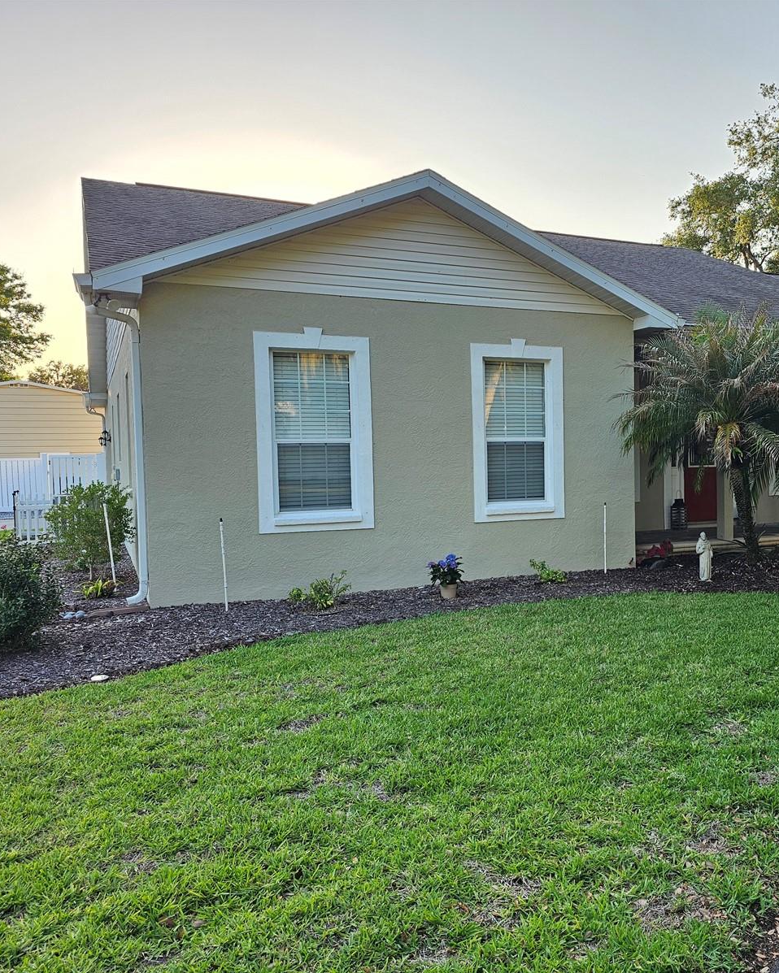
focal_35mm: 30
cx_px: 528
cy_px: 486
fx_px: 864
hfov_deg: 47.6
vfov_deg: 58.8
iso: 20
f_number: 1.7
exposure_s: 1/120
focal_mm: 6.3
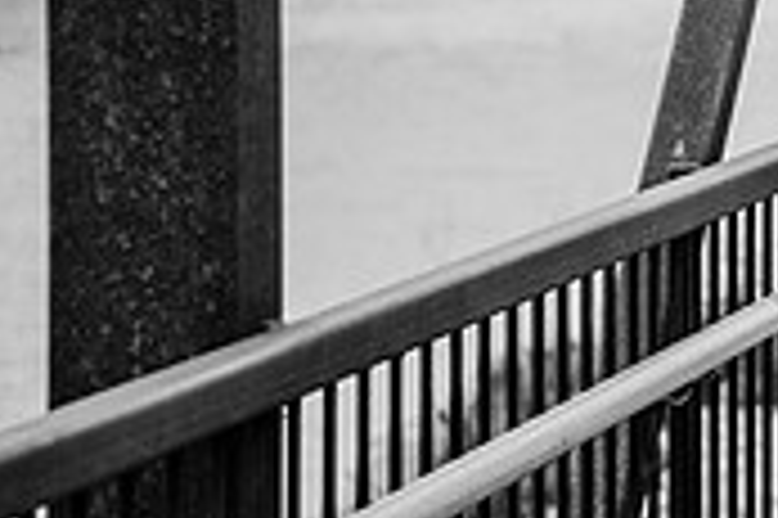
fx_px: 5441
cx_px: 1178
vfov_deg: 5.4
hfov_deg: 8.0
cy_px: -56
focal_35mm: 252
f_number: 4
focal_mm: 75
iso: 400
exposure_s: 1/640
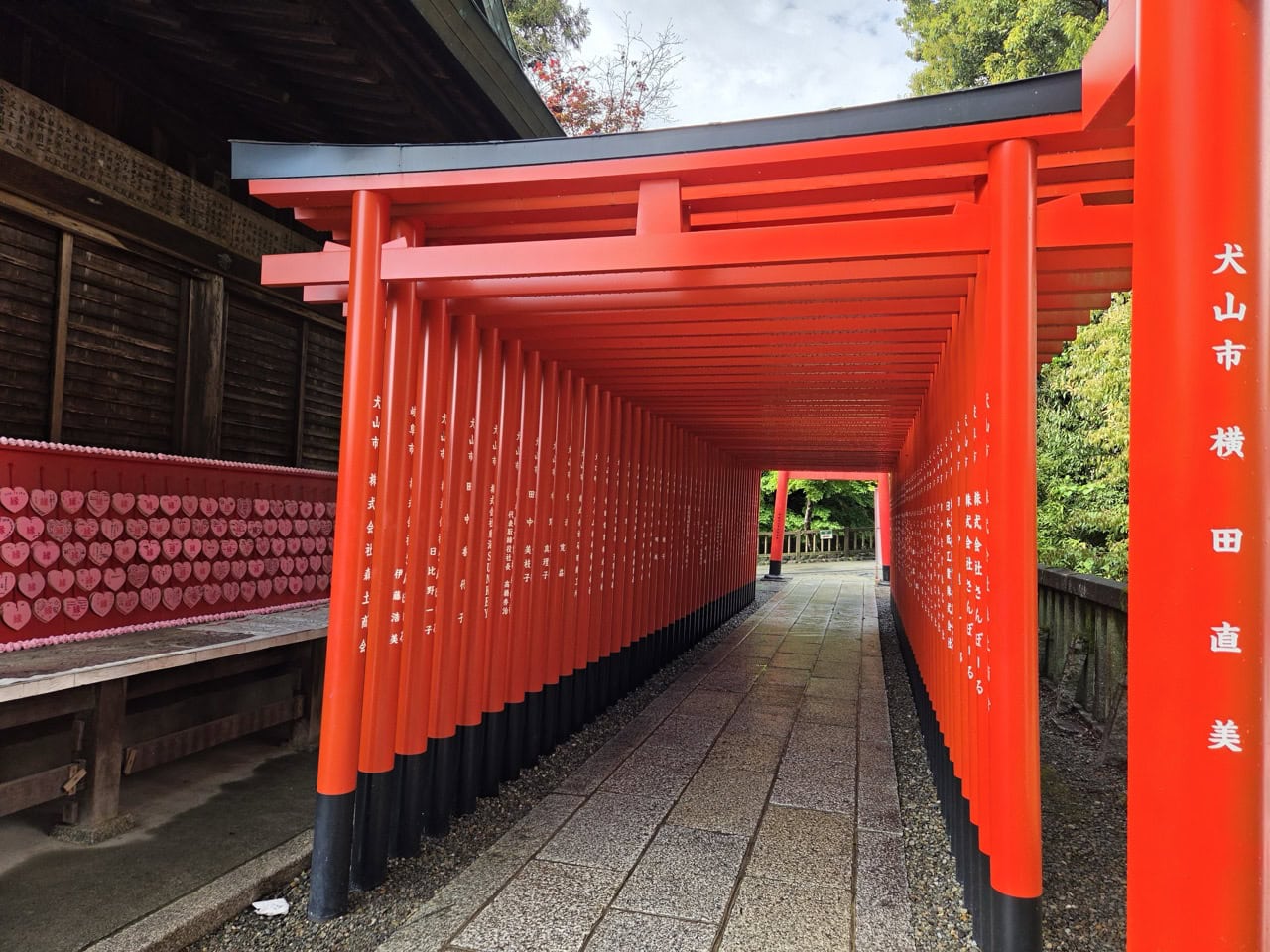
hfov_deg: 73.9
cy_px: 476
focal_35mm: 23
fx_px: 844
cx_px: 635
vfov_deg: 58.9
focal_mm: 5.4
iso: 80
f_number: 1.8
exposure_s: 1/1170
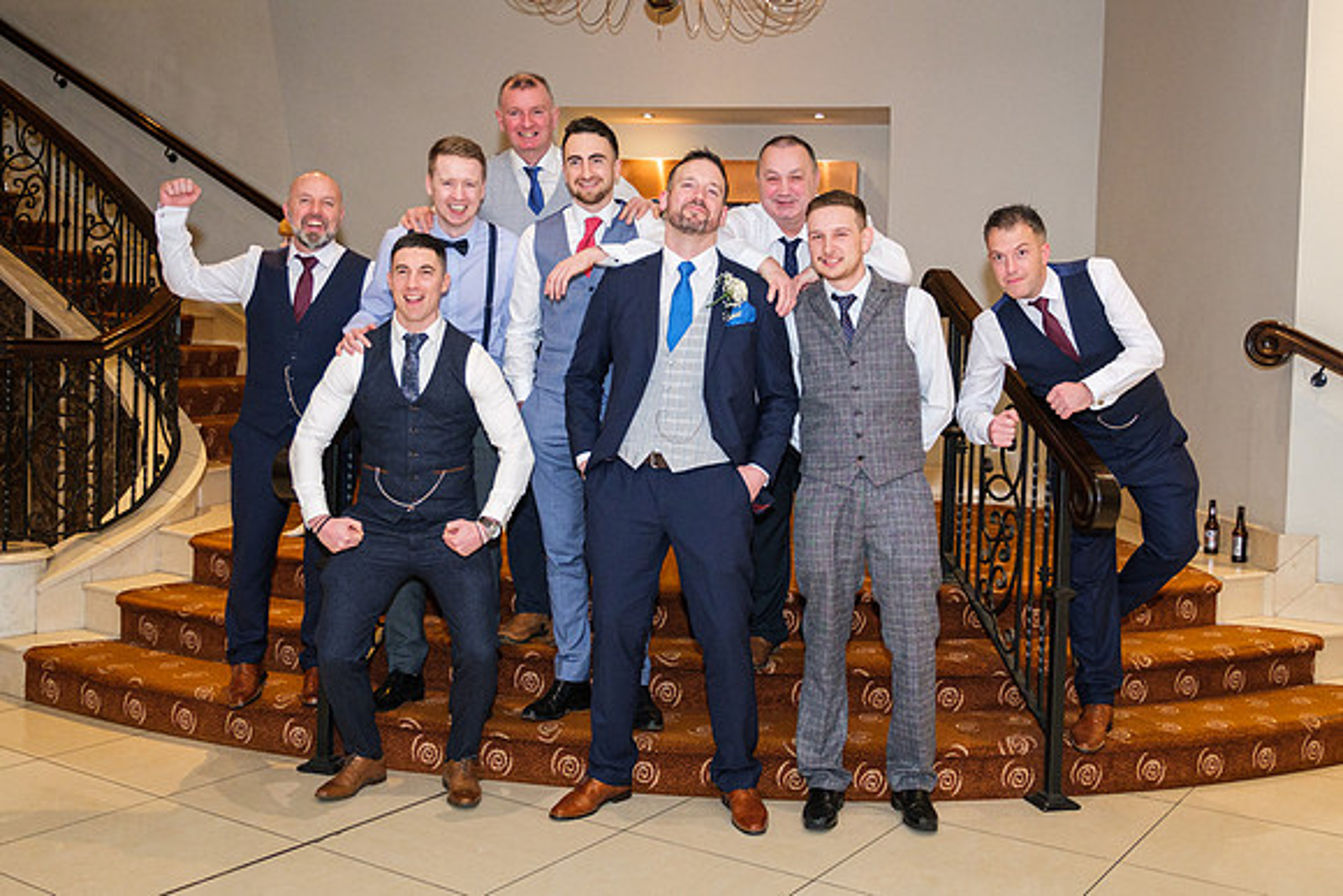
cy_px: 386
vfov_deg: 35.4
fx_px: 1399
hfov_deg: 51.2
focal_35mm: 38
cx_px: 702
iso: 1250
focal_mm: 20
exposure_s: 1/160
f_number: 2.8
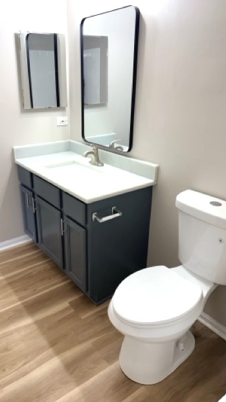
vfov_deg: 69.8
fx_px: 287
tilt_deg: -21.6
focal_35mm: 27
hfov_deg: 42.6
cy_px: 198
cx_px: 85
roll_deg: +1.2
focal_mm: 6.76
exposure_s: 1/120
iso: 160
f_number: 1.78
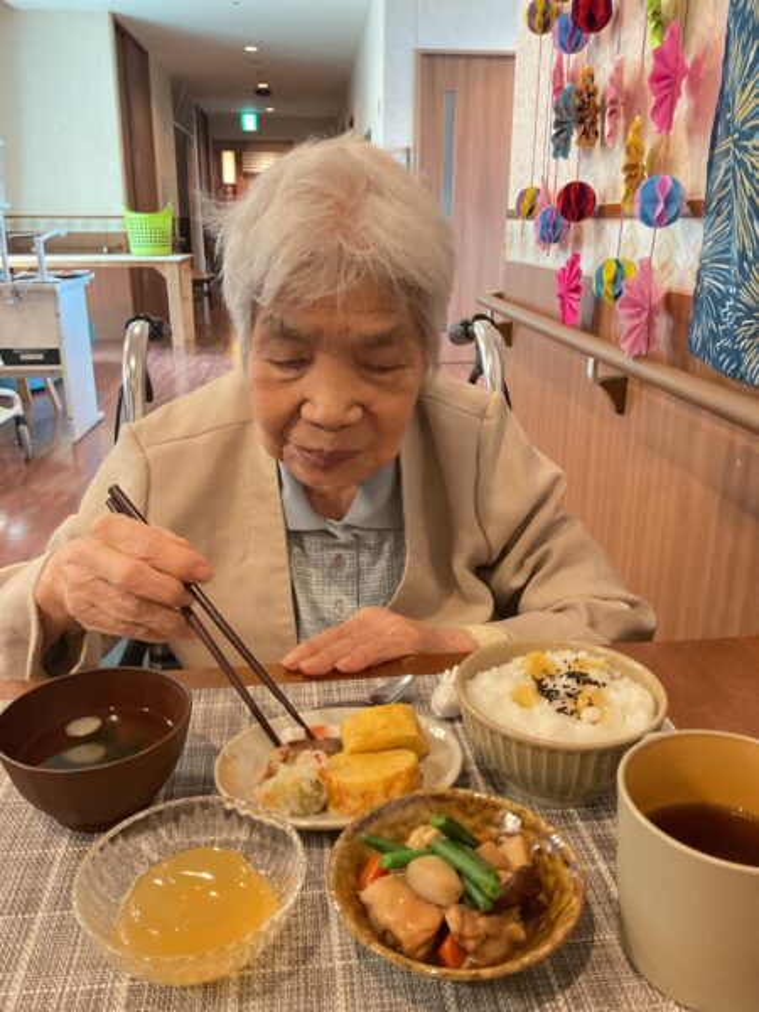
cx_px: 380
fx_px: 848
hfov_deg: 48.2
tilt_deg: -20.3
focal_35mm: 29
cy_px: 506
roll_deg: +0.5
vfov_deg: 61.7
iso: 250
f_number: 1.8
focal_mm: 3
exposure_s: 1/60
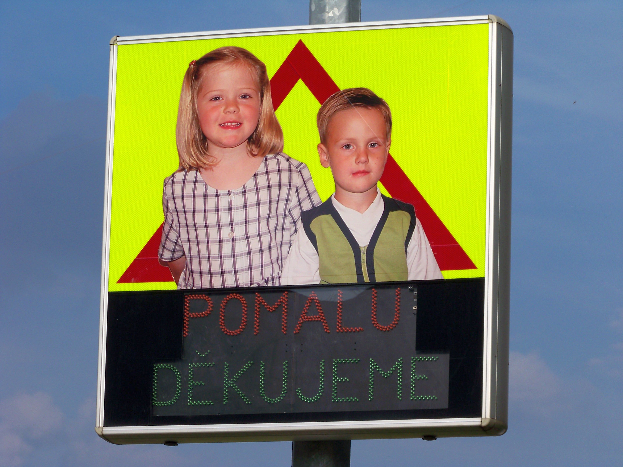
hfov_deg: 9.5
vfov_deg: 7.1
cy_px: 234
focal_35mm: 209
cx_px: 312
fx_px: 3761
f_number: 5
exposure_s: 1/640
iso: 64
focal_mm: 33.3
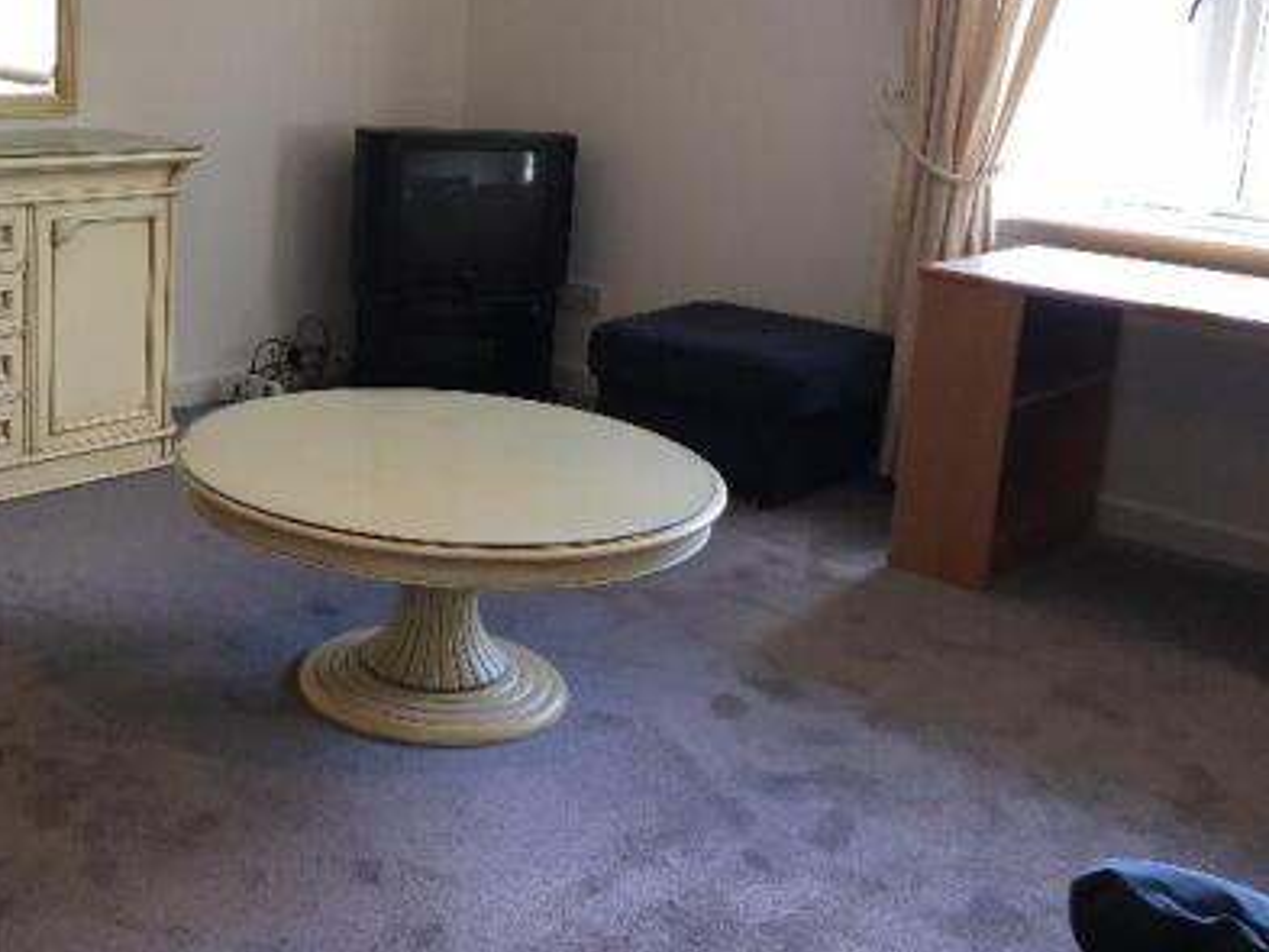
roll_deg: -2.5
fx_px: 1577
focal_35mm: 43
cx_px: 334
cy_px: 318
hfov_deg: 42.6
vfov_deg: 33.3
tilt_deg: -12.1
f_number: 2.2
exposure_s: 1/33
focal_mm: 4.15
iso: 32
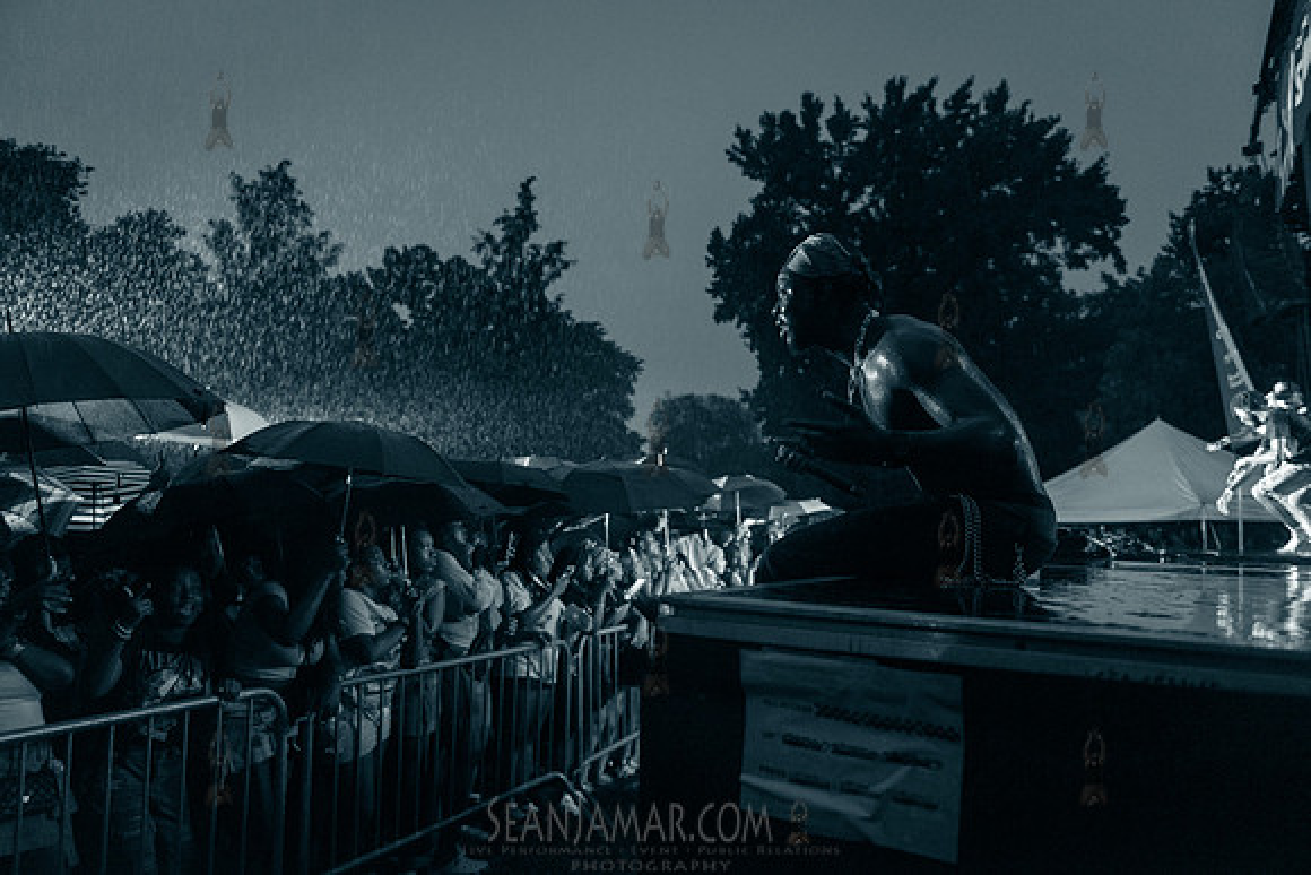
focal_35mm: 27
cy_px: 438
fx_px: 983
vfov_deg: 48.0
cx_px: 656
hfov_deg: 67.4
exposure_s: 1/125
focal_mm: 27
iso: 5000
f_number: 2.8
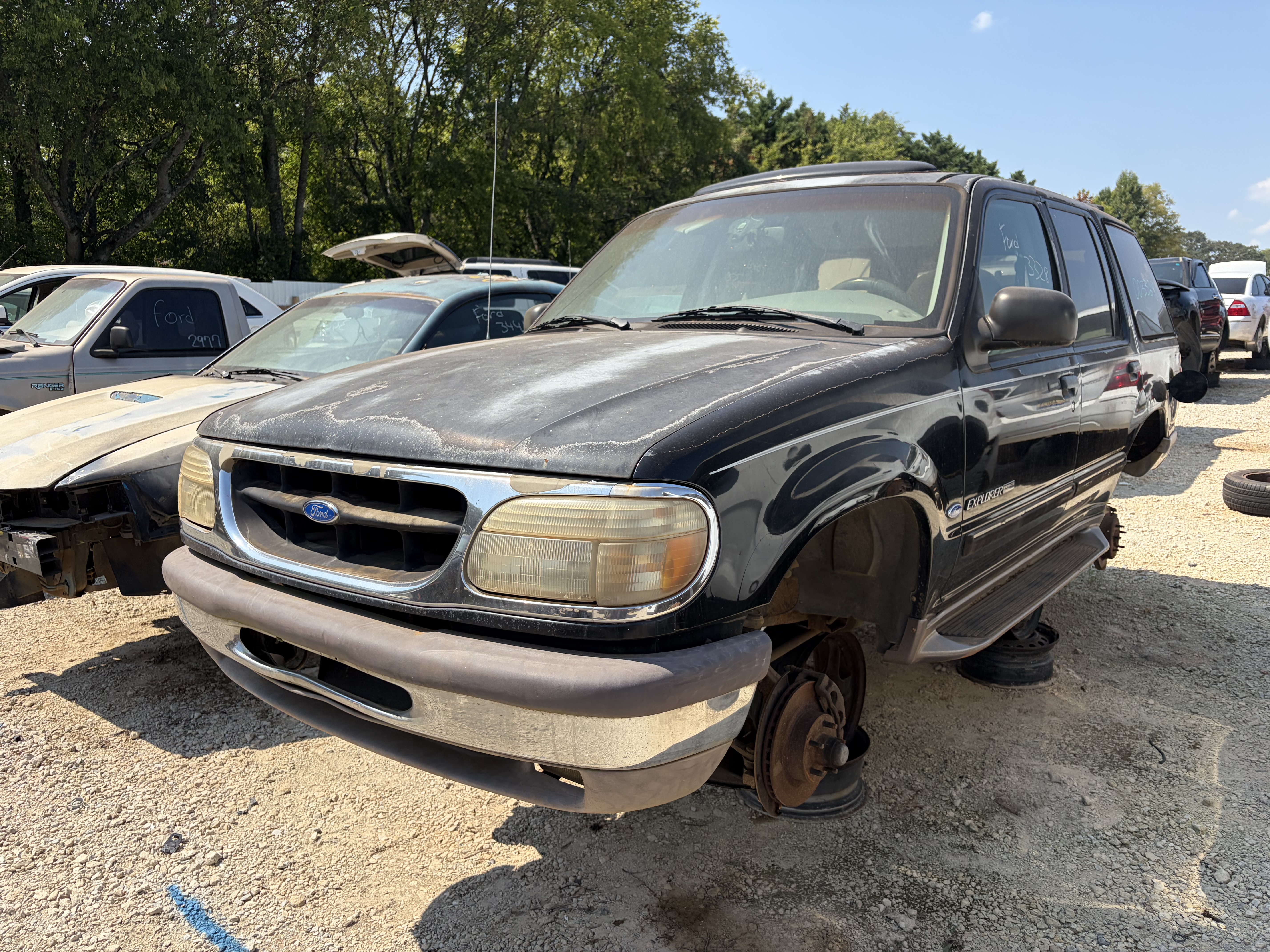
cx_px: 635
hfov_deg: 67.3
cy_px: 476
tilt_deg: -7.4
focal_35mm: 26
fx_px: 954
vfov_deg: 53.1
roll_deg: -1.6
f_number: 1.6
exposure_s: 1/3448
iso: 64
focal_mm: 5.96
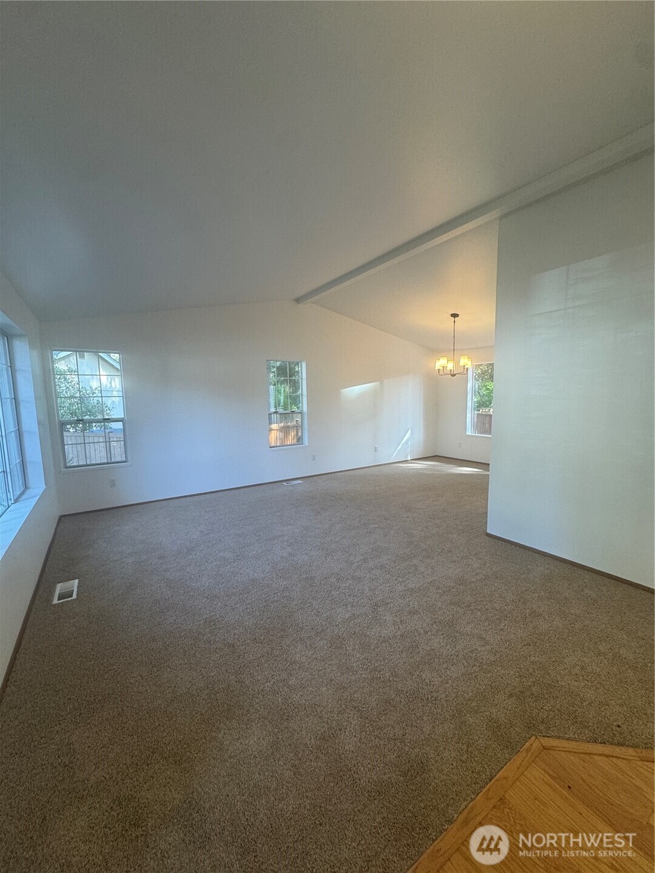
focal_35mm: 14
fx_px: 353
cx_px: 328
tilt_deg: -8.3
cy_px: 436
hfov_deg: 85.7
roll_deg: +0.5
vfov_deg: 102.1
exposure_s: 1/120
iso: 160
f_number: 2.2
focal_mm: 2.22
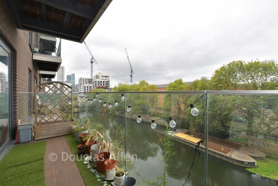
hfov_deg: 100.4
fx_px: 116
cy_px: 93
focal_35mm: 15
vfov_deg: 77.3
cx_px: 139
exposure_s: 1/60
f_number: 8
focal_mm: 10
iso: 160
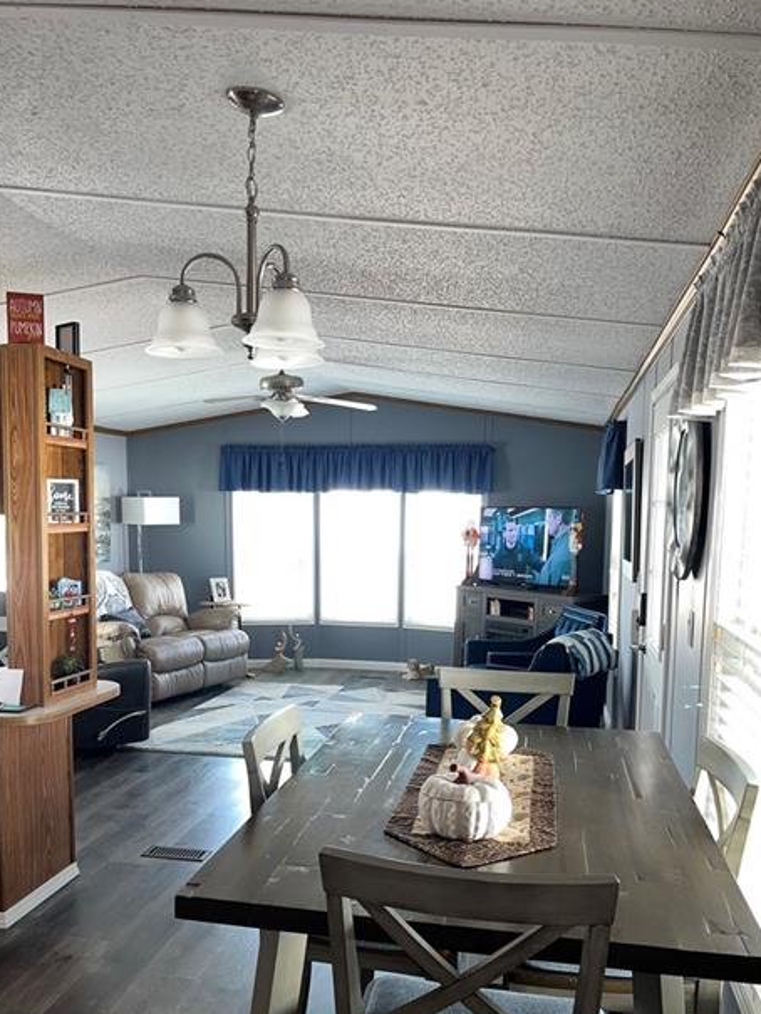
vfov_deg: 54.7
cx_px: 339
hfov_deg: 42.9
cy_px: 630
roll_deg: -0.6
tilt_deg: -7.0
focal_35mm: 33
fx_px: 967
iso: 64
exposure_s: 1/37
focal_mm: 5.1
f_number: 1.6
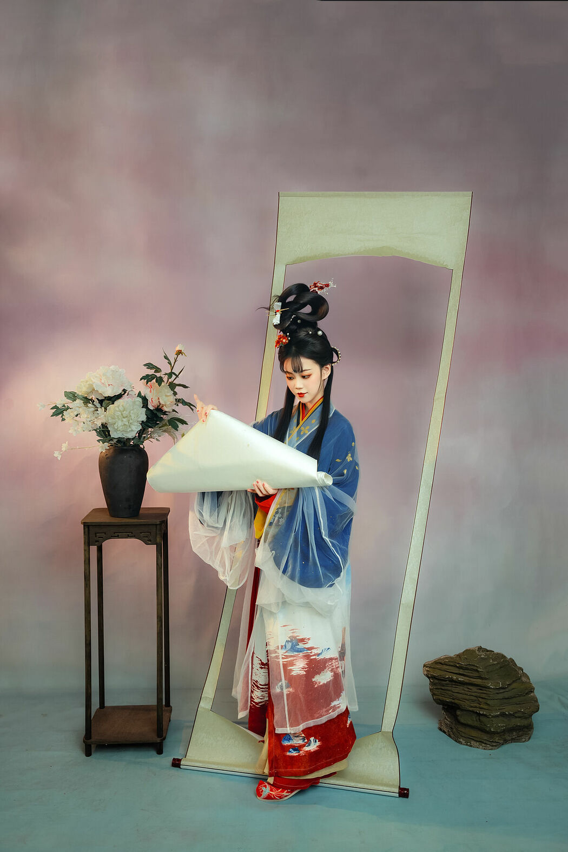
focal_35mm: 31
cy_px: 426
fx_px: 734
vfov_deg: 60.3
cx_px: 284
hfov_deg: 42.3
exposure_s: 1/80
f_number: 4
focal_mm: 32
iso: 320
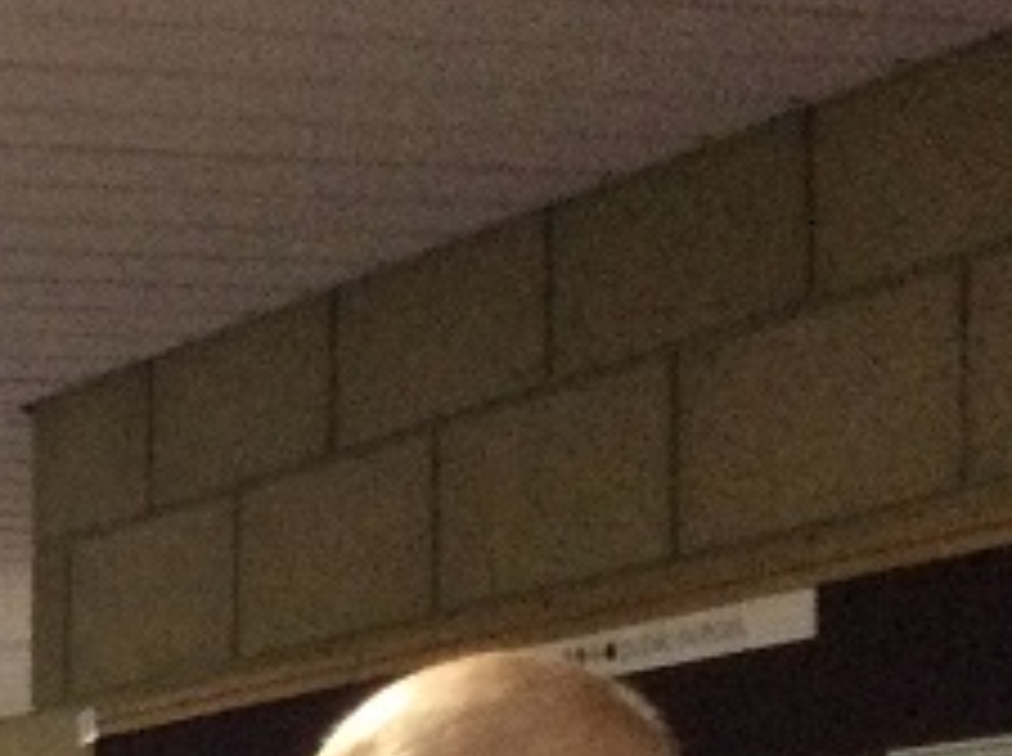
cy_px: 1130
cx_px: -927
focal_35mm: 138
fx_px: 4028
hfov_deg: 12.7
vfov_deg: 10.4
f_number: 2.4
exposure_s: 1/25
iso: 200
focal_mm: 3.3
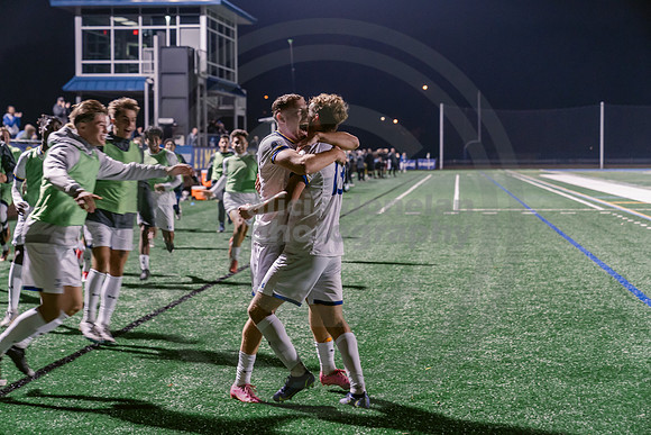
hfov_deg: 28.8
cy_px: 218
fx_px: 1266
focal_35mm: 70
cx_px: 326
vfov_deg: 19.5
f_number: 3.5
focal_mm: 70
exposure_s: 1/125
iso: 2500
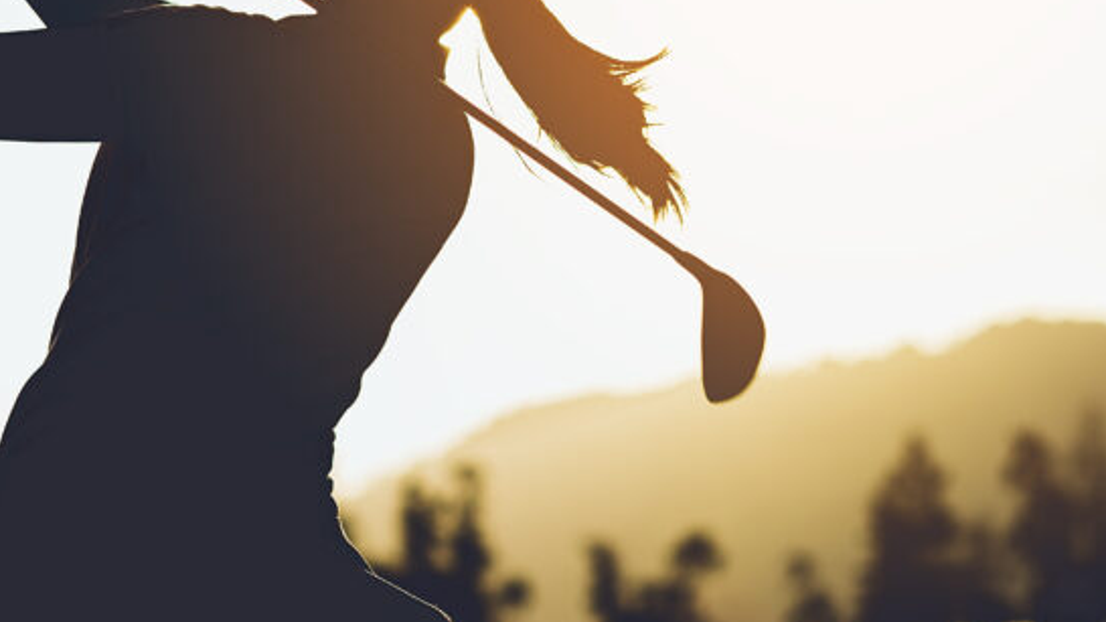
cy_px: 146
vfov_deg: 7.3
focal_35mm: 167
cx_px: 415
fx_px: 4897
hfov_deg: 12.9
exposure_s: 1/1000
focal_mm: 85
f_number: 3.5
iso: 200
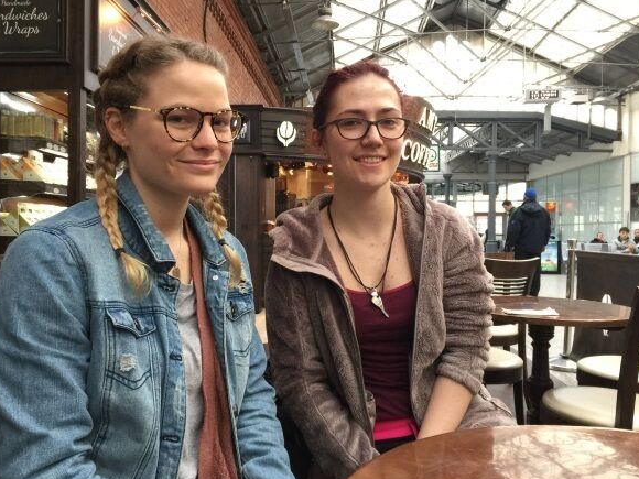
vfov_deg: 46.8
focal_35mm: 30
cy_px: 246
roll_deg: -0.5
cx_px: 315
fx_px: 554
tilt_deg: -1.1
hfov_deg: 60.0
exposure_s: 1/33
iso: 64
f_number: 2.2
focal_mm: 4.15
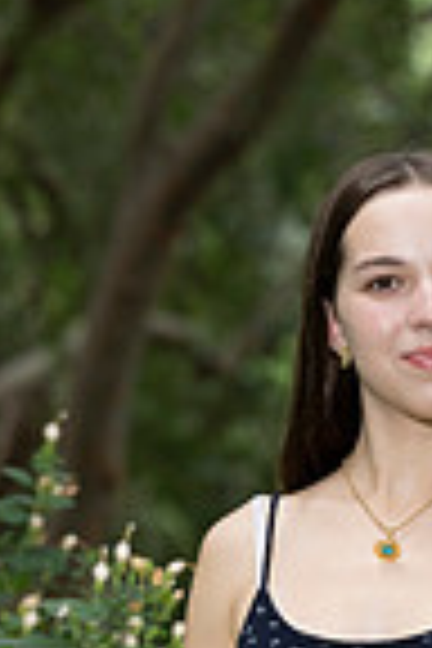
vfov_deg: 3.3
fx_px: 11267
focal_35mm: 626
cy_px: 711
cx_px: 400
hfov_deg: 2.2
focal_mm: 200
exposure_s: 1/200
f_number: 8
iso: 1000
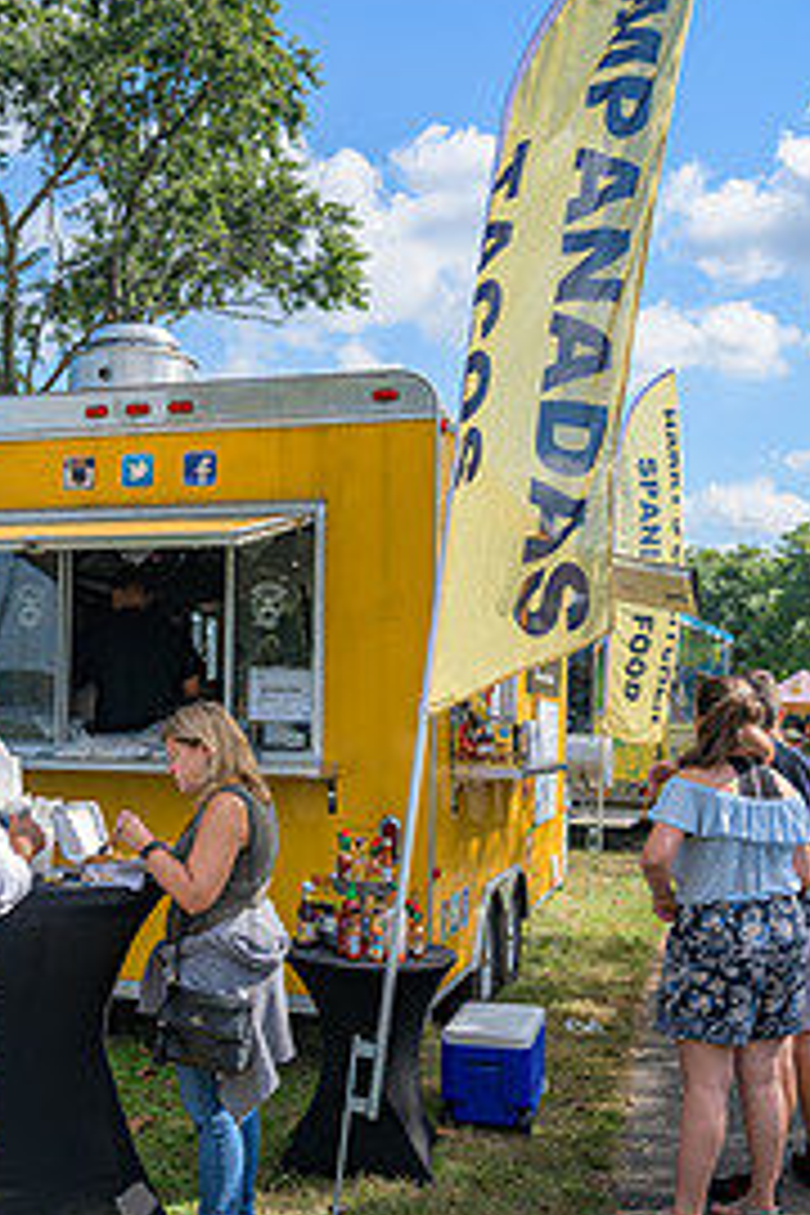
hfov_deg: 33.0
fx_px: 1350
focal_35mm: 40
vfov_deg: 48.3
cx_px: 248
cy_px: 693
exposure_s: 1/250
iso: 64
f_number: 4
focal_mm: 24
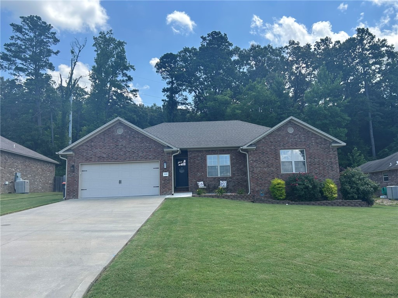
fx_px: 299
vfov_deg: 53.1
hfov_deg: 67.3
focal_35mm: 26
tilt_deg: +8.6
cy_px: 149
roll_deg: +2.7
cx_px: 199
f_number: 1.5
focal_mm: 5.7
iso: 50
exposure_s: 1/1751
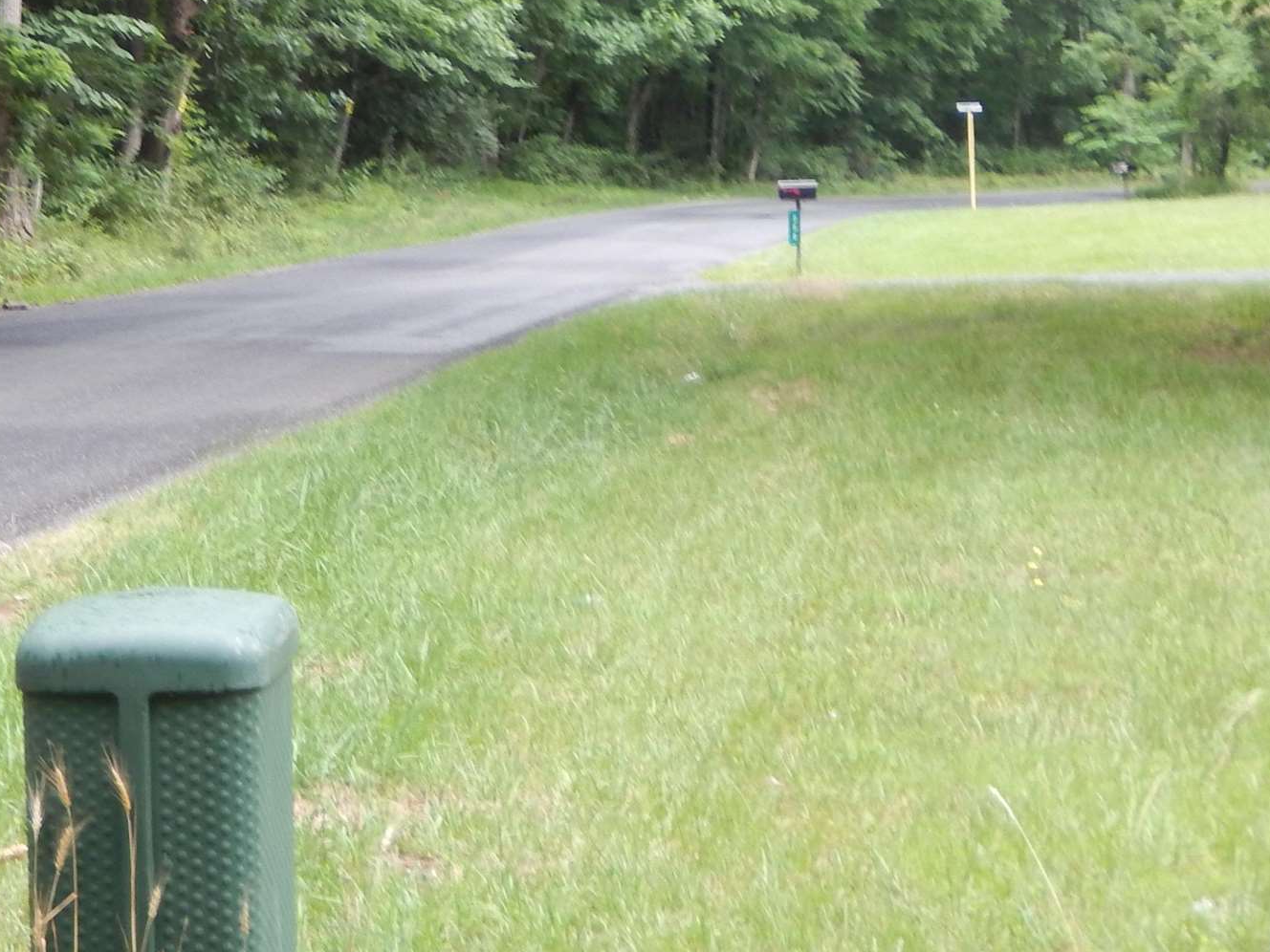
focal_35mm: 118
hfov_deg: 16.5
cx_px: 190
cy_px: 172
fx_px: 4329
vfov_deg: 12.5
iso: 125
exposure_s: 1/30
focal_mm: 9.2
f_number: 4.5
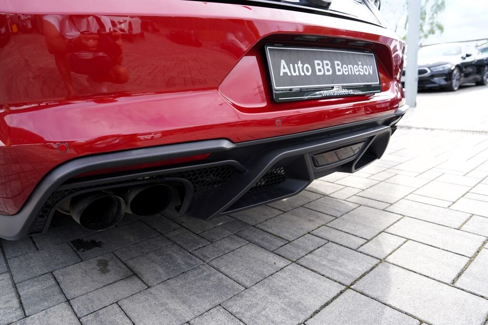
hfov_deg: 73.7
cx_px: 244
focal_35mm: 24
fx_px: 325
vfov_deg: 53.1
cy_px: 162
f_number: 5
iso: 100
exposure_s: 1/100
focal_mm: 24
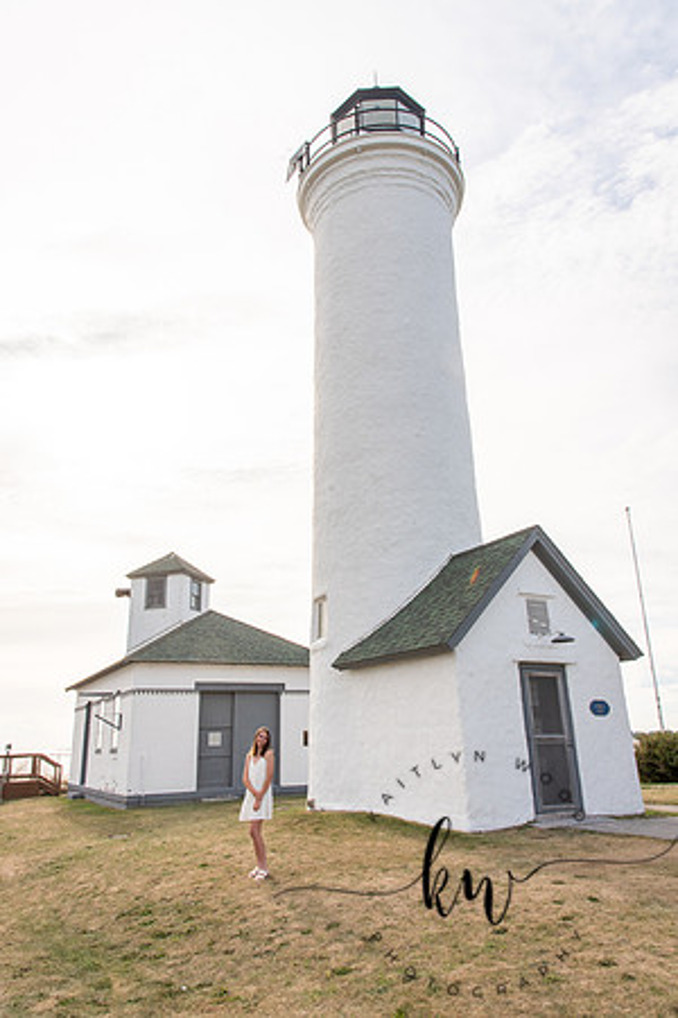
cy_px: 509
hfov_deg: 53.1
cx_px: 339
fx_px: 678
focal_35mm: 24
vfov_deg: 73.7
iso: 400
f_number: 14
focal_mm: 24
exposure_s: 1/250
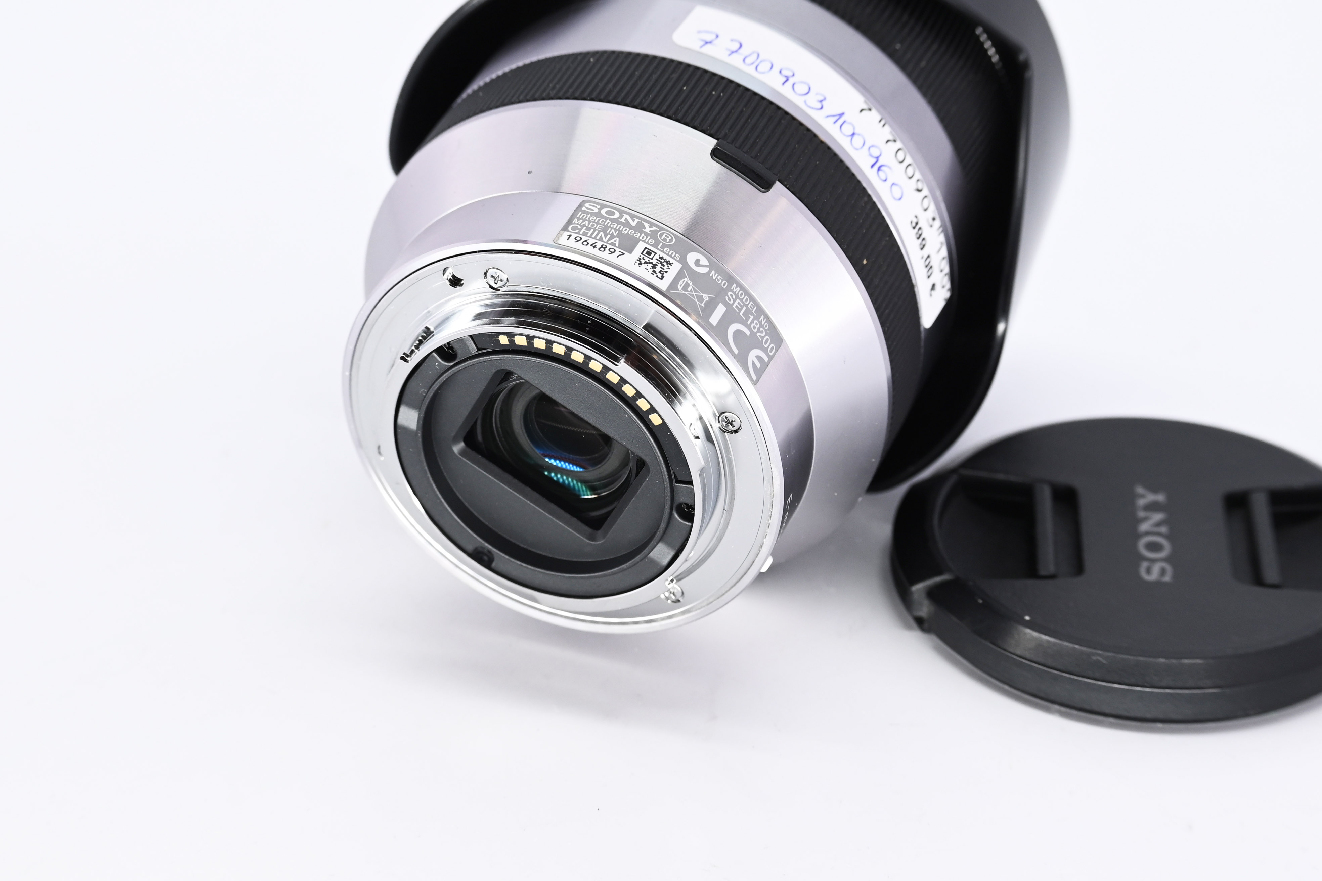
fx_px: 3672
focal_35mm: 100
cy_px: 440
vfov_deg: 13.7
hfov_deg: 20.4
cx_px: 661
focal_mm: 67
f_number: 9
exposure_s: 1/160
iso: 500
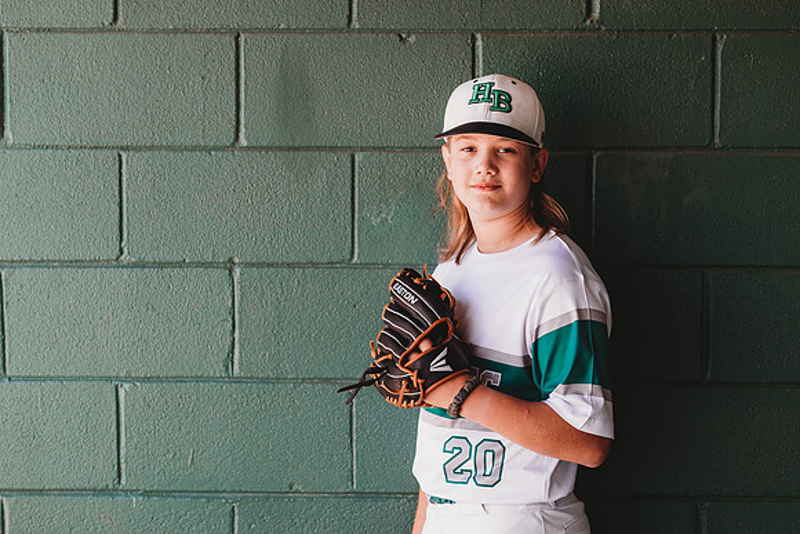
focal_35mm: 85
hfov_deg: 23.9
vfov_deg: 16.1
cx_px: 400
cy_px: 267
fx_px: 1889
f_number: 2.8
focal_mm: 85
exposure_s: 1/160
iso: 100
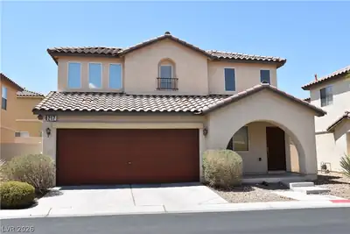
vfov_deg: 40.0
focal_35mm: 33
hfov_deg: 57.2
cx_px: 175
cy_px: 117
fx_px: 321
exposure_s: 1/200
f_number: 9
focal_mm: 22
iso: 100
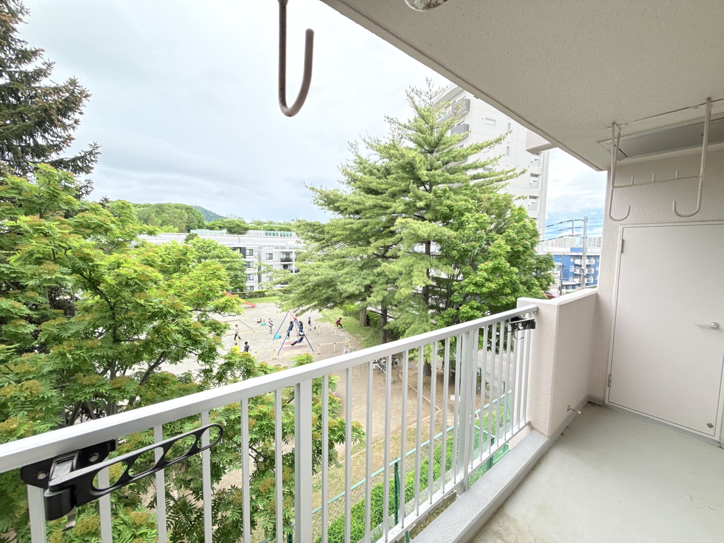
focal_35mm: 14
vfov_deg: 85.7
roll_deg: -1.5
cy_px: 272
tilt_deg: -4.8
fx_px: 293
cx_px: 362
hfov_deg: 102.1
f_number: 2.2
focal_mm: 2.22
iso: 64
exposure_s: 1/307
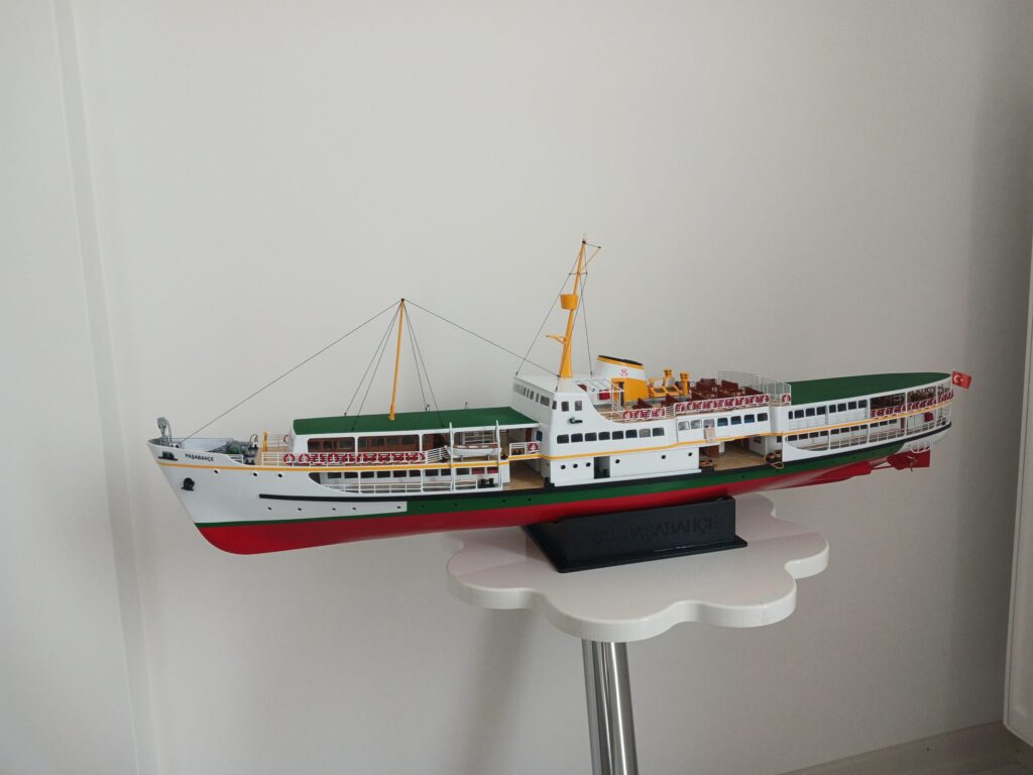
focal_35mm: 27
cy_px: 388
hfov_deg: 65.3
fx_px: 806
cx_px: 516
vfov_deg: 51.4
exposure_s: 1/50
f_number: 1.8
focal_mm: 4
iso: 50
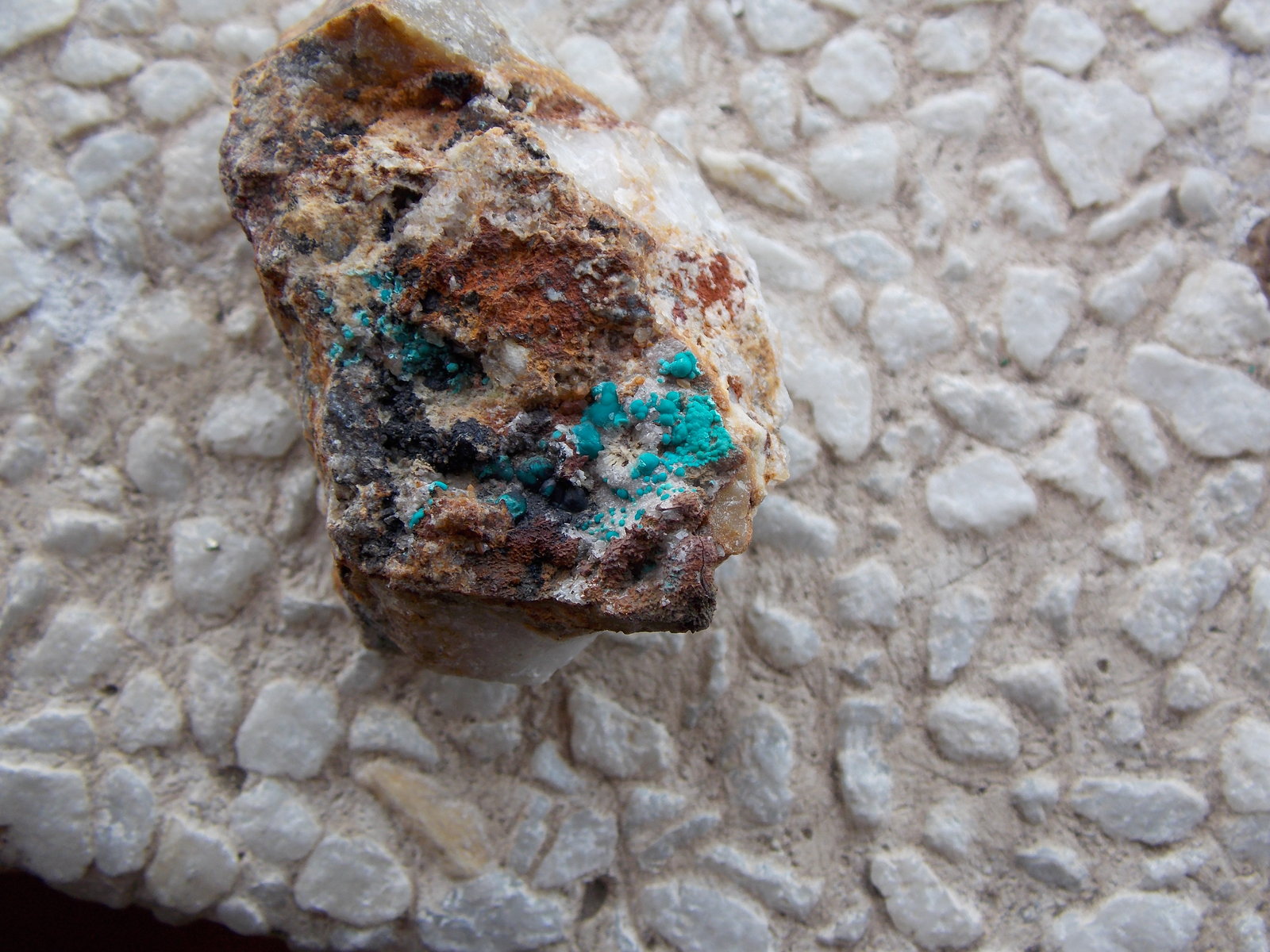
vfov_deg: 35.1
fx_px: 1504
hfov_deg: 45.8
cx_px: 635
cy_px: 476
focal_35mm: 41
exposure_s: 1/100
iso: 80
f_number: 3.6
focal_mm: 7.3
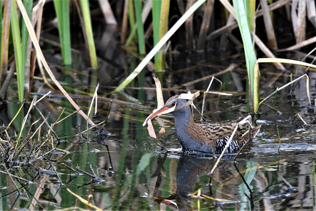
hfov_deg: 3.3
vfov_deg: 2.2
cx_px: 158
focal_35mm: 630
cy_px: 106
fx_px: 5530
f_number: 7.1
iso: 2500
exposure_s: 1/640
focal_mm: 420
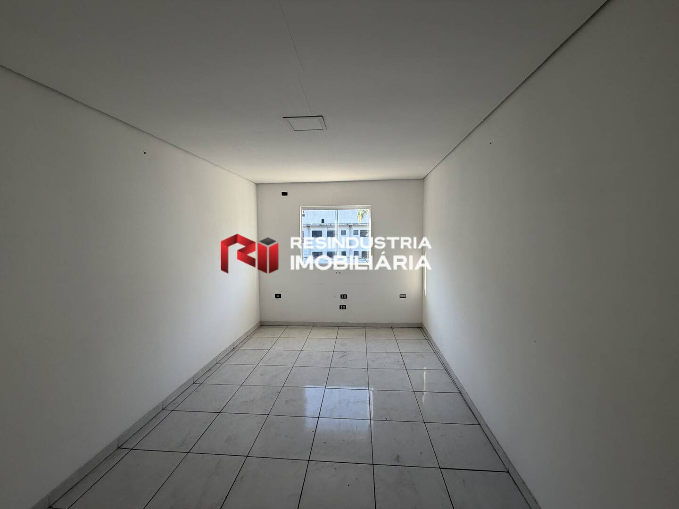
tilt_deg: -3.8
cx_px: 340
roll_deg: +0.1
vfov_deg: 85.7
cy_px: 254
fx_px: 275
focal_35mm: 14
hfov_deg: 102.1
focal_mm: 2.22
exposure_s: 1/121
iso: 64
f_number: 2.2
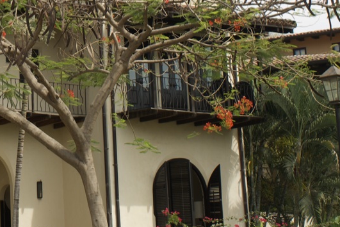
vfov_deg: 10.5
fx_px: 1209
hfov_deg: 15.6
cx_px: -22
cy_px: -56
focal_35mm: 128
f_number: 5.6
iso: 50
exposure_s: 1/60
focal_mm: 34
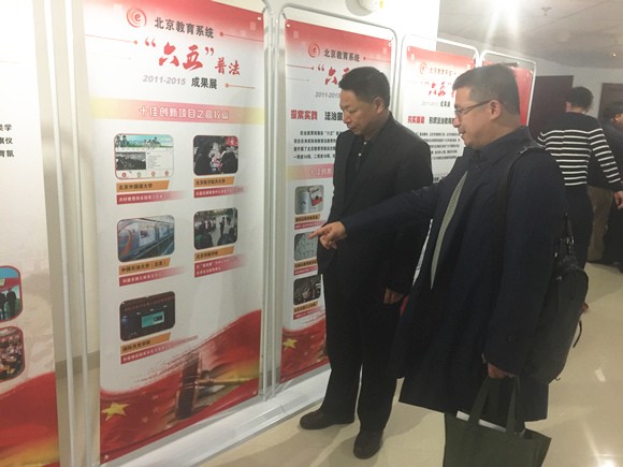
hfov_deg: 61.7
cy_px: 234
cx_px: 312
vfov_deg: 48.2
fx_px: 522
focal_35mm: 29
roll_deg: -3.1
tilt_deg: -11.5
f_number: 2.2
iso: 125
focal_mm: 4.15
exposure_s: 1/8
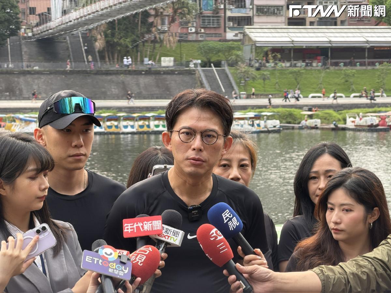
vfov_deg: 14.8
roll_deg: +0.7
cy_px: 146
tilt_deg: -2.7
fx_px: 1130
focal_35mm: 100
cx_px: 196
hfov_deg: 19.6
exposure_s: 1/121
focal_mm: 16.89
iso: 50
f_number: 2.8
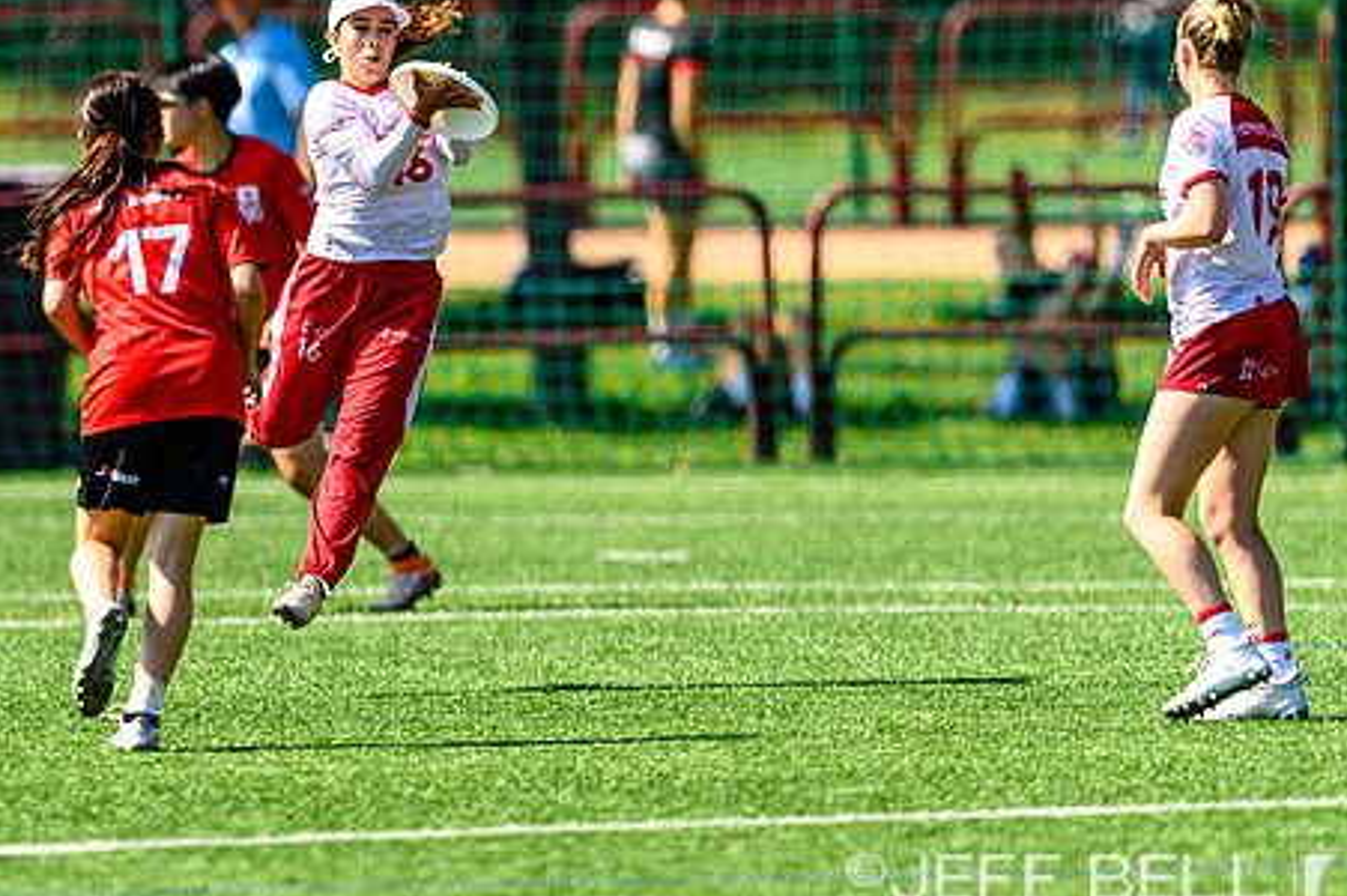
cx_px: 409
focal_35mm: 835
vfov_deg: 1.6
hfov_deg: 2.5
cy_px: 377
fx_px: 31219
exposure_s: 1/1600
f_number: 3.2
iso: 100
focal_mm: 400
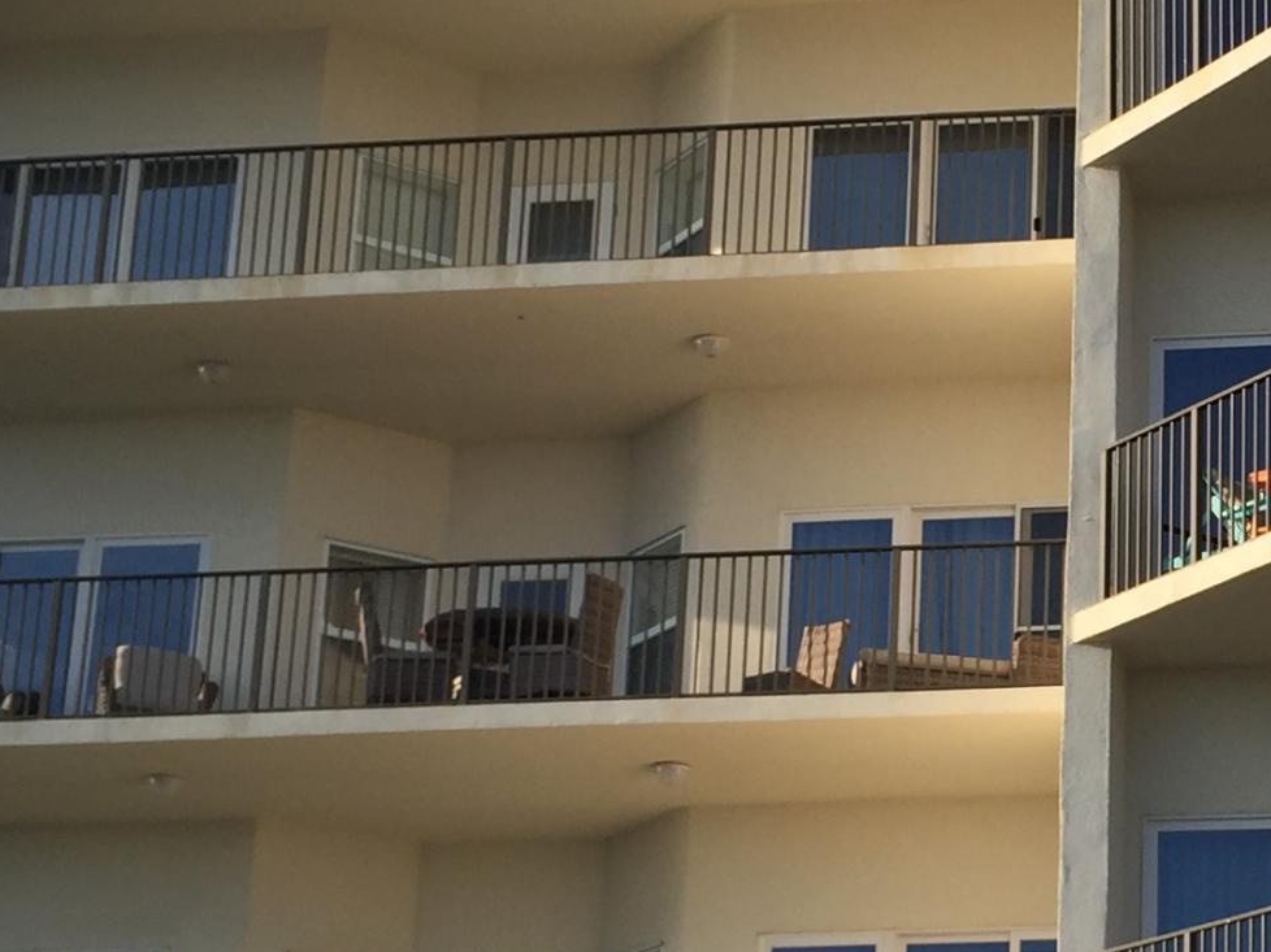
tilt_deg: +17.3
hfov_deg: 21.2
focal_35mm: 89
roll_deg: -0.6
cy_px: 642
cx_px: 1277
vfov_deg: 16.5
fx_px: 3267
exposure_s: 1/898
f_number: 2.2
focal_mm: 4.15
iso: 32
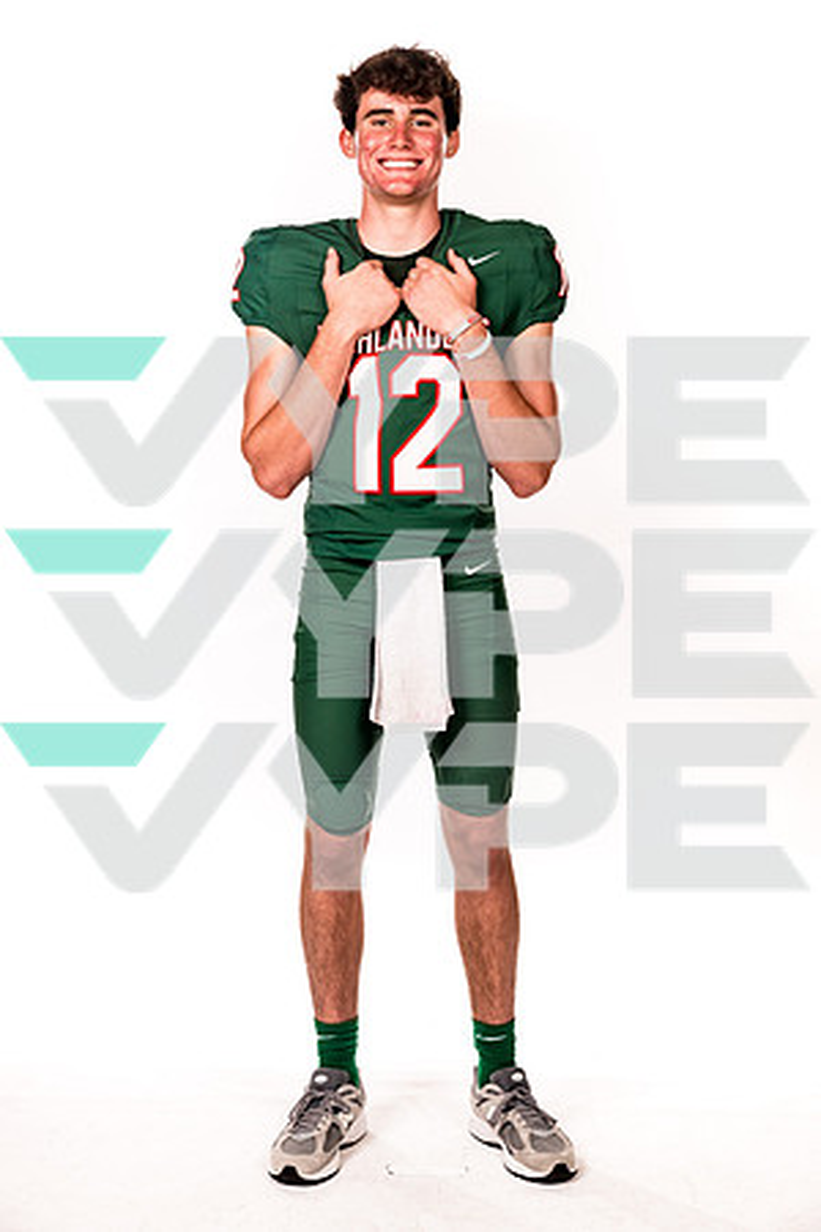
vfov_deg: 36.2
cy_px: 616
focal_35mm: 55
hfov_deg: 24.6
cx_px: 410
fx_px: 1881
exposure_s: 1/400
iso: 800
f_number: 8
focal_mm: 55
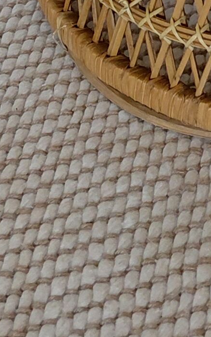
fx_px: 1416
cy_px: -532
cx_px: 390
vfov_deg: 11.0
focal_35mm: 154
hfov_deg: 8.2
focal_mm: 4.69
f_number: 1.8
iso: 200
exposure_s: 1/60
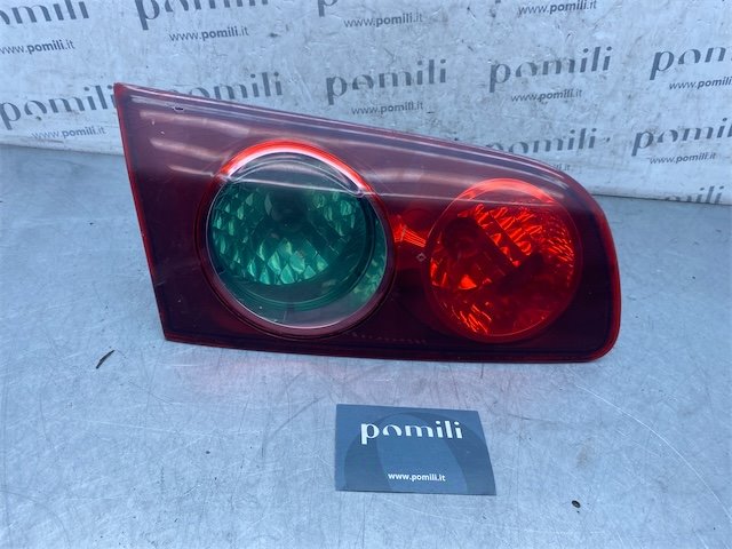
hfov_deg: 67.3
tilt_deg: -38.1
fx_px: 550
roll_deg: -8.7
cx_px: 366
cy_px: 274
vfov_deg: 53.1
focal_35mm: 26
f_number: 1.8
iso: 32
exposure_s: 1/573
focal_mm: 4.25
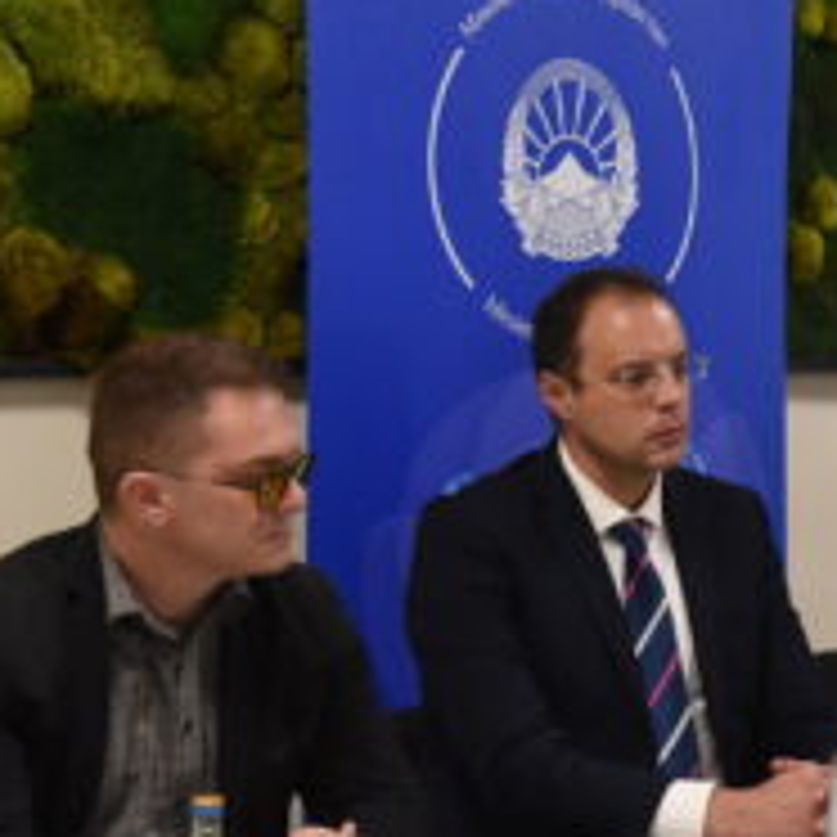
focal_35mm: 103
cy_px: 410
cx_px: 900
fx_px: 2818
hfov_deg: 16.4
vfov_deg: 16.9
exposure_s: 1/160
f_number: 4
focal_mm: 50
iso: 2000
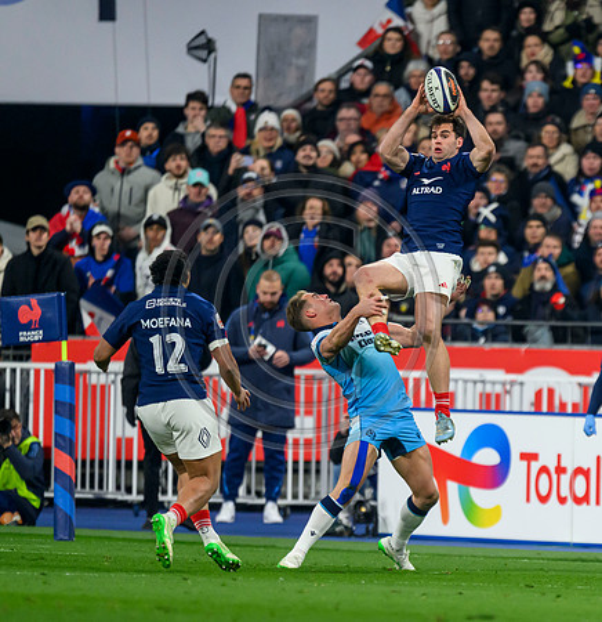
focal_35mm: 939
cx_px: 545
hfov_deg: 1.8
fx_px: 18765
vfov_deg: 1.9
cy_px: 354
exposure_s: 1/1600
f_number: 4
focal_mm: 560
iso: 3200
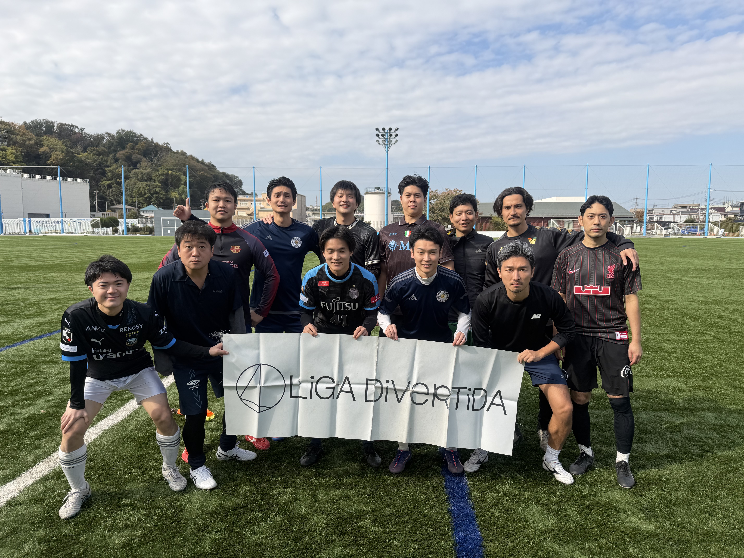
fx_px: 516
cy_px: 279
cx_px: 372
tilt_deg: -4.5
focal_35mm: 24
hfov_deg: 71.6
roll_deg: +0.6
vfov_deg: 56.8
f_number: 1.78
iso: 80
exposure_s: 1/3021
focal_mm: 6.76
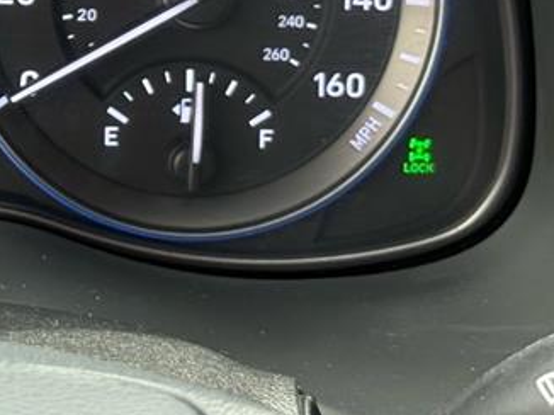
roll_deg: +0.1
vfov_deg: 9.7
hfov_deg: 12.6
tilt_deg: -26.4
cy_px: -7
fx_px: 2415
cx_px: -206
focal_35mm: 151
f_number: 1.78
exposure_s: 1/148
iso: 160
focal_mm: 6.76
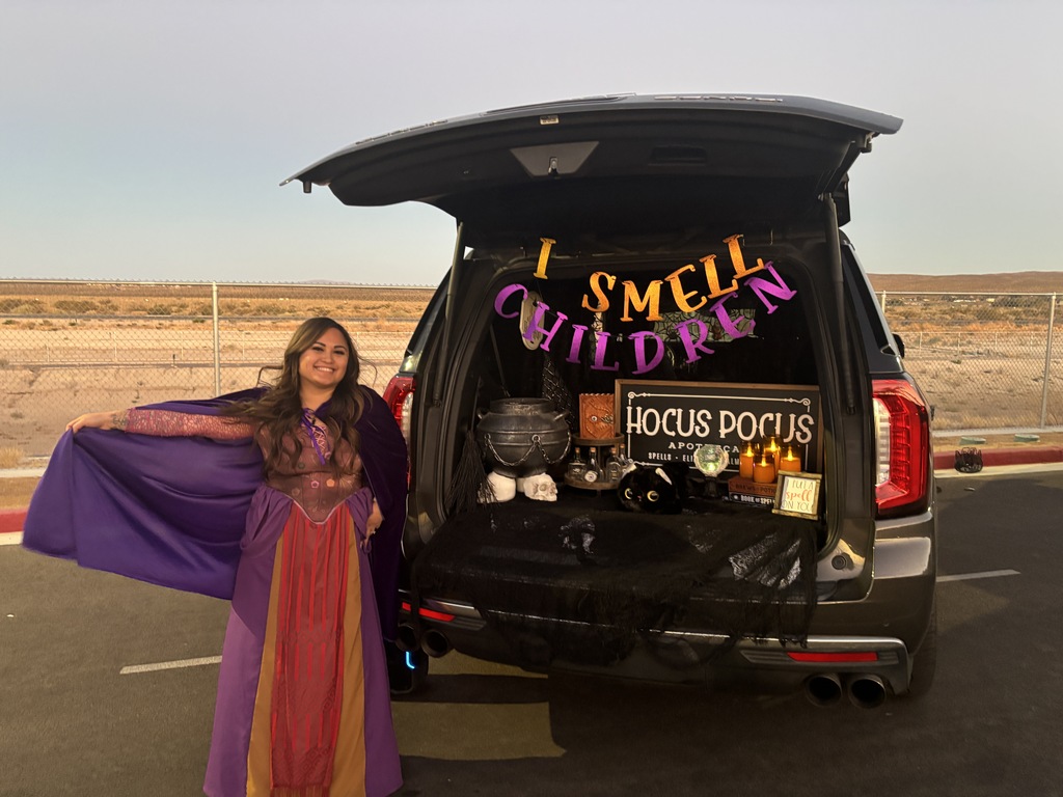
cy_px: 398
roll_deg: -1.1
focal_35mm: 26
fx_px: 798
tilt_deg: -6.3
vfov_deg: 53.1
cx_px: 532
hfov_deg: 67.3
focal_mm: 5.96
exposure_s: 1/30
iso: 640
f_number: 1.6
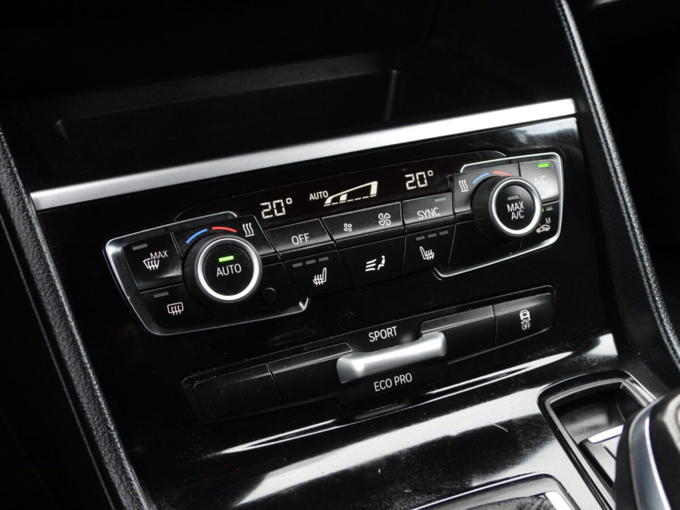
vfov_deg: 30.9
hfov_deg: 40.4
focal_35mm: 47
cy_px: 255
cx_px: 340
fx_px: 923
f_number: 3.2
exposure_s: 1/30
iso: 320
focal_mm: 8.5
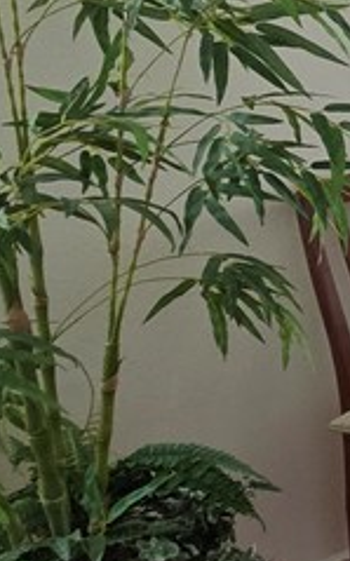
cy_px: 183
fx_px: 902
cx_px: 1081
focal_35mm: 59
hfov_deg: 11.1
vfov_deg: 34.2
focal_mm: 2.2
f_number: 2.2
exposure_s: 1/60
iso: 160
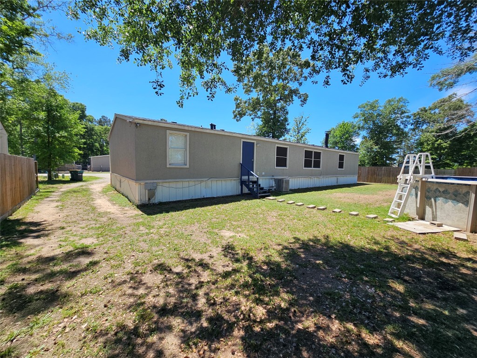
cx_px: 238
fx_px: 179
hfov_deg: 106.2
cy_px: 179
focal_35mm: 13
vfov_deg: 89.9
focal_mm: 2.2
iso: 50
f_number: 2.2
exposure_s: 1/1395
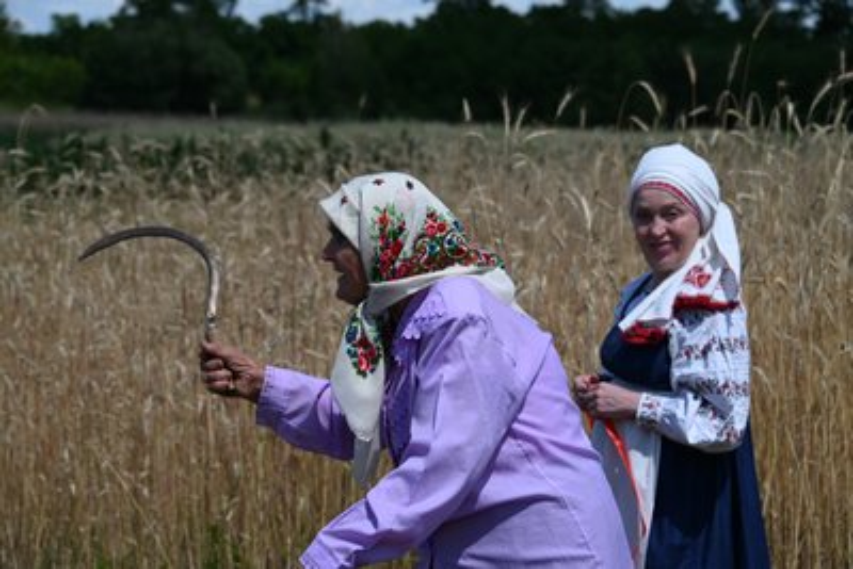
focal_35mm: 95
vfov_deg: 14.4
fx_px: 2252
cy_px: 284
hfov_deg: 21.5
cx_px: 426
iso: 100
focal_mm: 95
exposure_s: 1/500
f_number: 7.1
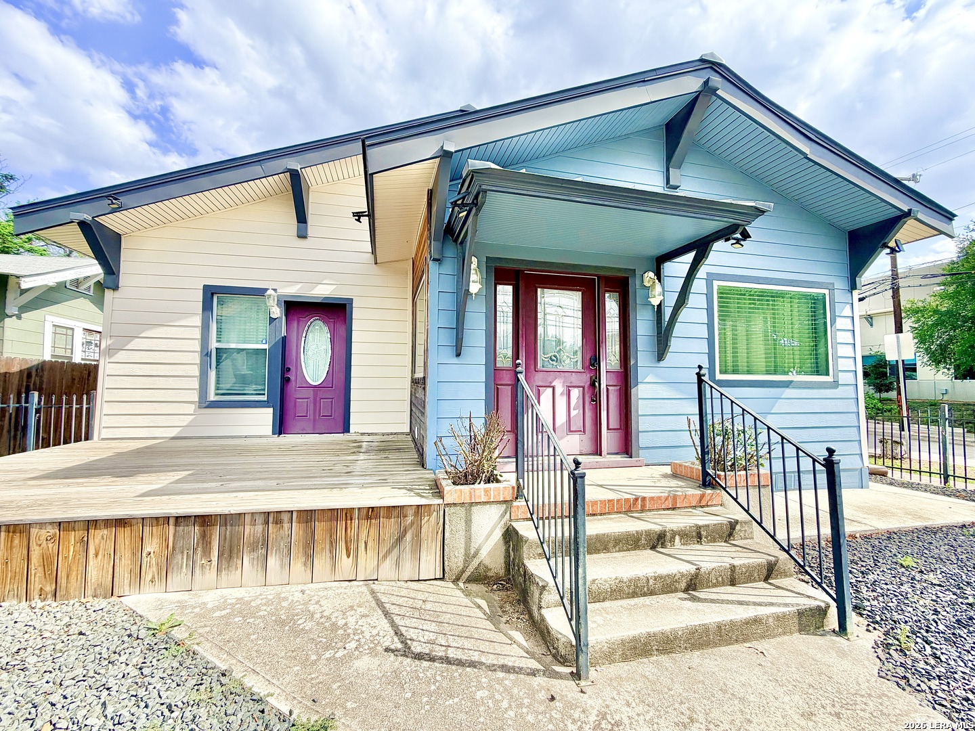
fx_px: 394
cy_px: 366
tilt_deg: +2.6
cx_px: 488
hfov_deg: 102.1
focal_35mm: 14
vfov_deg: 85.7
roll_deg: -0.4
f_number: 2.2
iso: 25
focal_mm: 2.22
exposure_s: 1/779
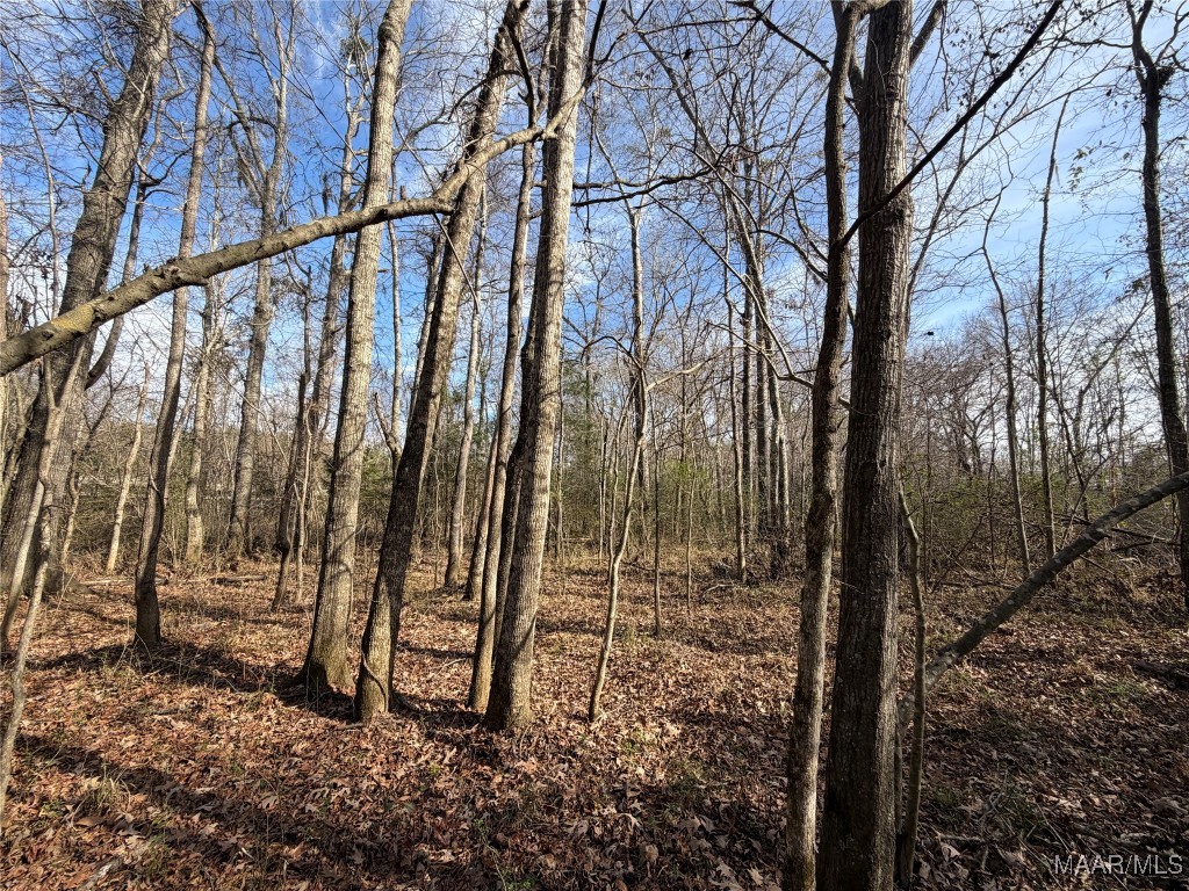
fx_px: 481
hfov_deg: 102.1
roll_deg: -0.1
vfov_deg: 85.7
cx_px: 594
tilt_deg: +8.7
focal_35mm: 14
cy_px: 446
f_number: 2.2
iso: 40
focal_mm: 2.22
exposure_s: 1/590
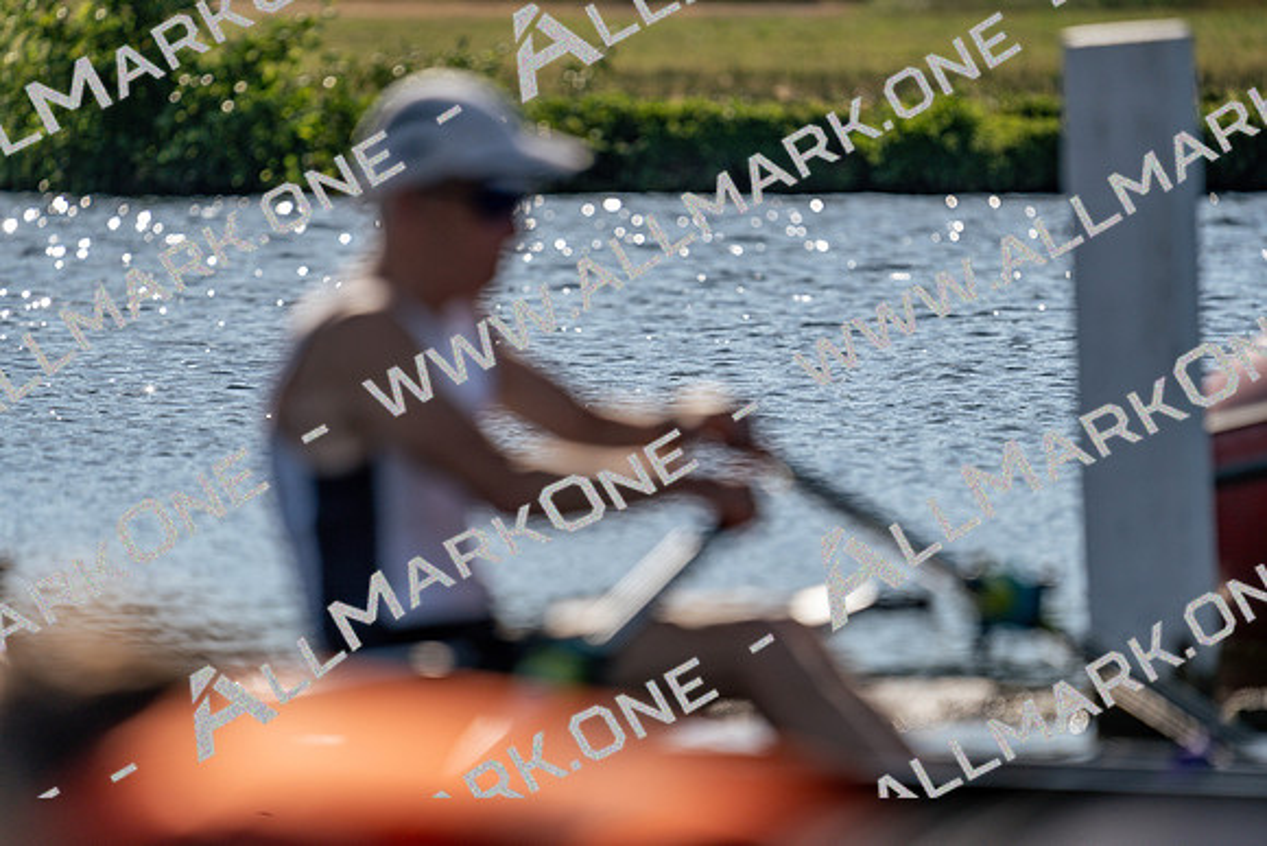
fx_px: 17460
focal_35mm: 496
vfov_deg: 2.8
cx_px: 634
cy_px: 423
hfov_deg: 4.2
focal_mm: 496
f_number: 6.3
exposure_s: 1/1600
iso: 125
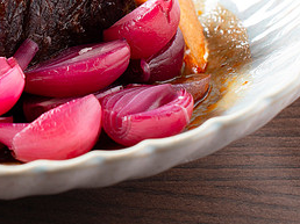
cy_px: 17
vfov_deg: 8.3
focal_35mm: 179
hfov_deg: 10.9
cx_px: -7
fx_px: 1550
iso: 200
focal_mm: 50
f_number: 4.5
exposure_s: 1/125
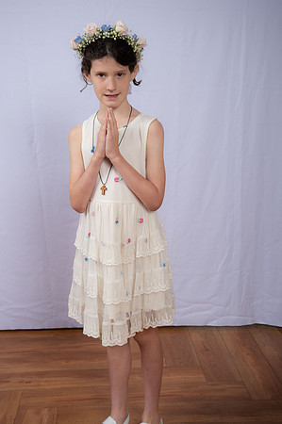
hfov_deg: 25.9
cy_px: 212
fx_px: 612
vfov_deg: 38.2
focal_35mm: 52
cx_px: 141
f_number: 8
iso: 250
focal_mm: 52
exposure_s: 1/160
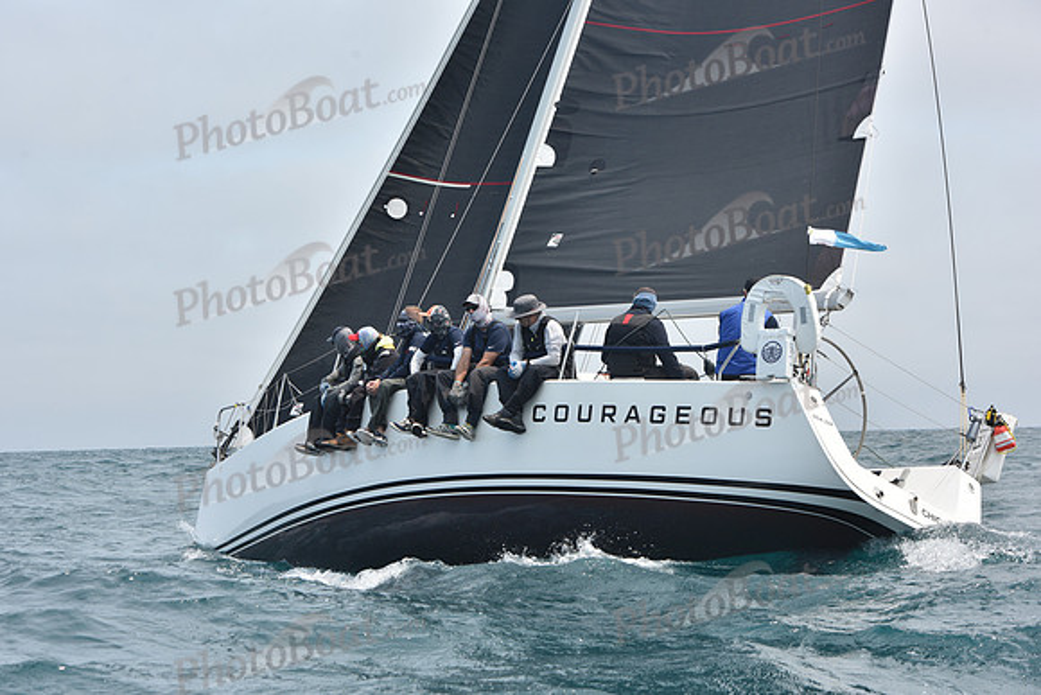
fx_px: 2487
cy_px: 348
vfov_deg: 15.9
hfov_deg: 23.6
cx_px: 520
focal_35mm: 86
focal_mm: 86
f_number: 9
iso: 250
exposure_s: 1/800
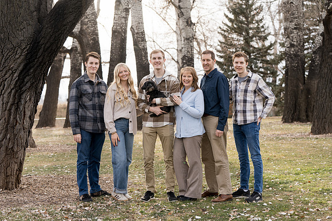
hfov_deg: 28.8
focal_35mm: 70
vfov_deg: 19.5
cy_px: 110
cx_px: 166
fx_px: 646
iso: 250
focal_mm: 70
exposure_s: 1/250
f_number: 4
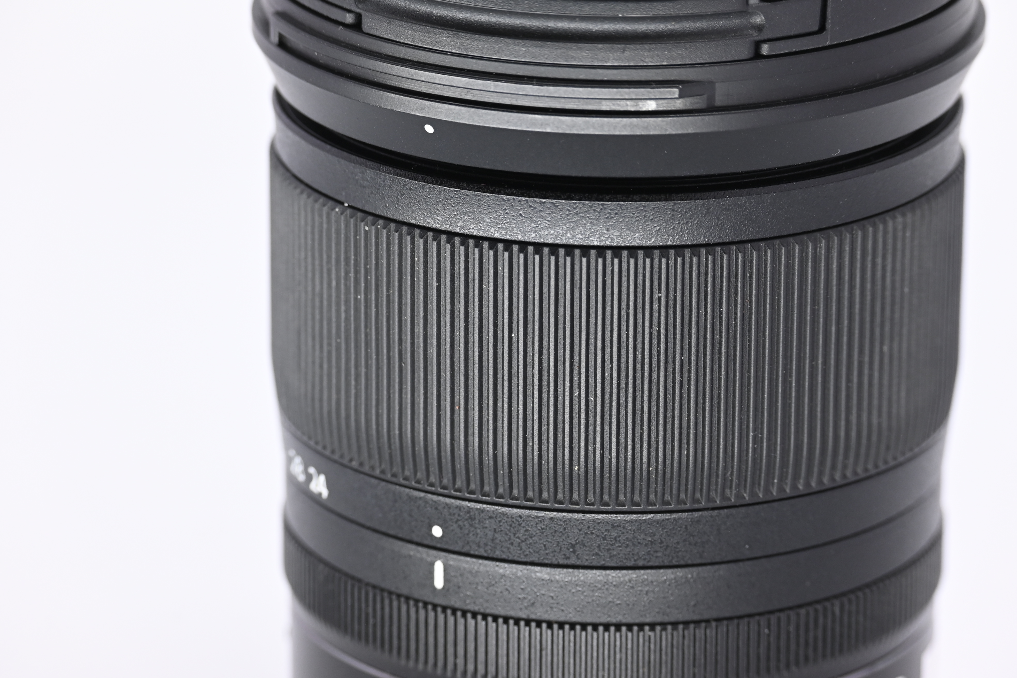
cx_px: 508
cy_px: 339
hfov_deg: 8.9
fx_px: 6553
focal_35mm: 232
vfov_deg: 5.9
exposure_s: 1/125
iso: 500
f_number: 9
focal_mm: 155
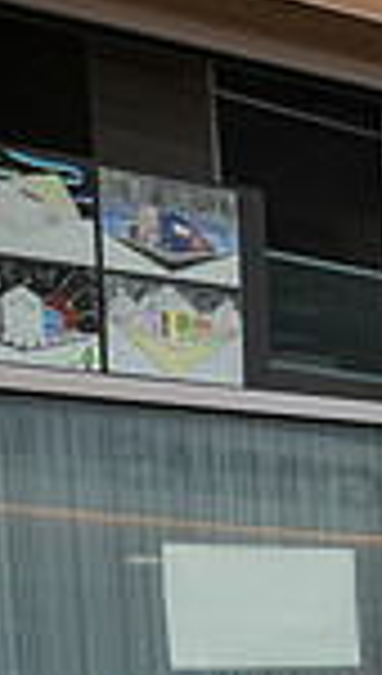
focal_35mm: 97
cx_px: 1191
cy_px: 821
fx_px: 1737
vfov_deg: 20.5
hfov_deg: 9.5
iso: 1000
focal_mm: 24
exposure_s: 1/125
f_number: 4
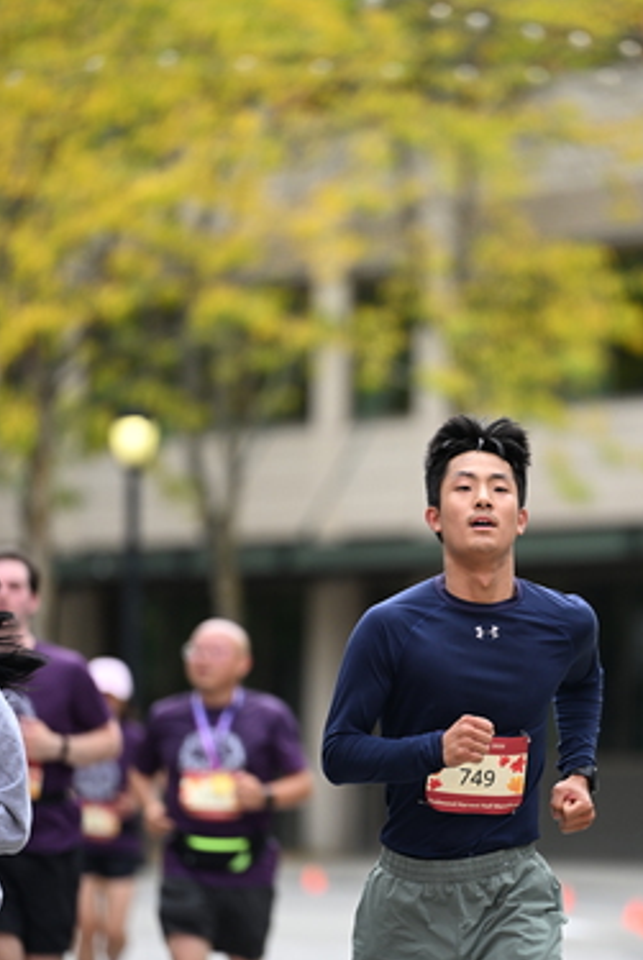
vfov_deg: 7.0
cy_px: 599
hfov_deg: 4.7
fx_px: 7828
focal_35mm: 293
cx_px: 460
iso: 640
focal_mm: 200
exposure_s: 1/2000
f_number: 2.8
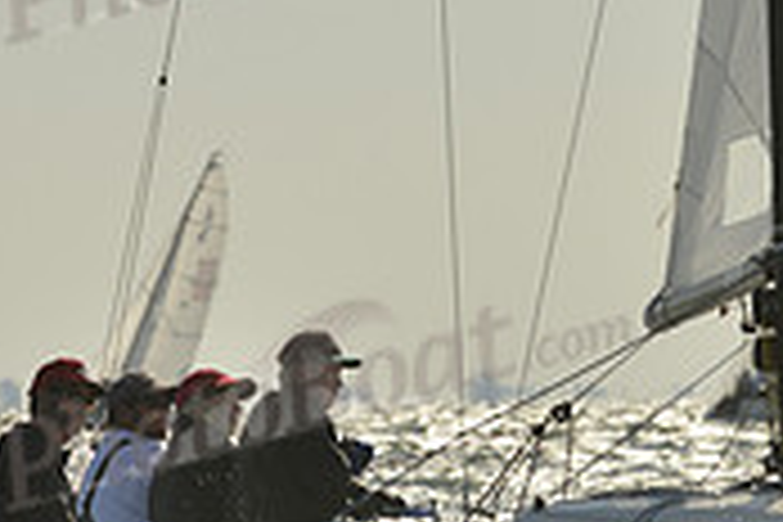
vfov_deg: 1.5
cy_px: 97
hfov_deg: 2.3
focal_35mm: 902
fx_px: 19617
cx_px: 868
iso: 280
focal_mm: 270
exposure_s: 1/1600
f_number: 9
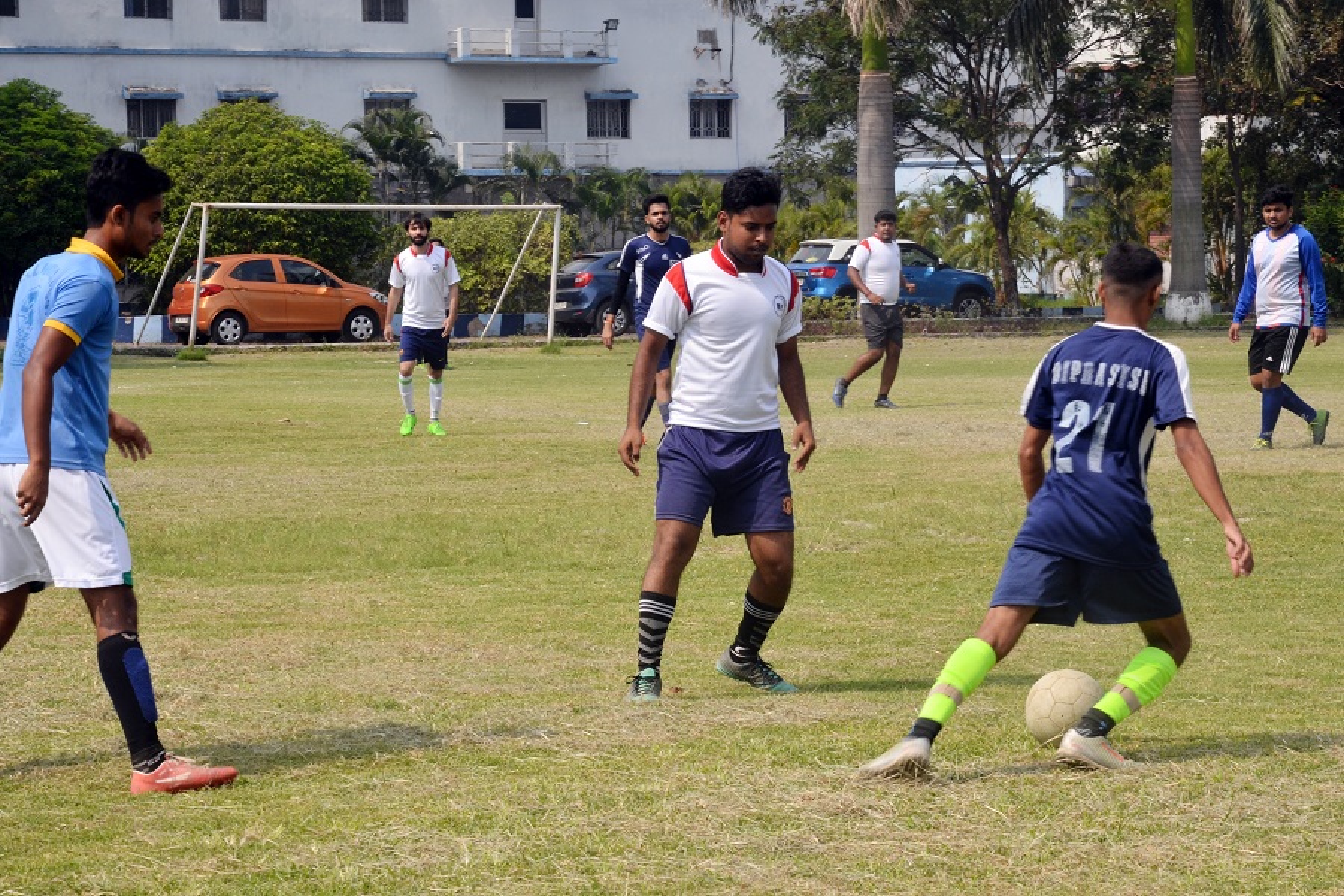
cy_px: 448
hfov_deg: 18.2
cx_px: 672
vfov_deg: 12.2
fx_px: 4200
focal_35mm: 112
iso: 250
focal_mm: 75
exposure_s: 1/160
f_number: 16
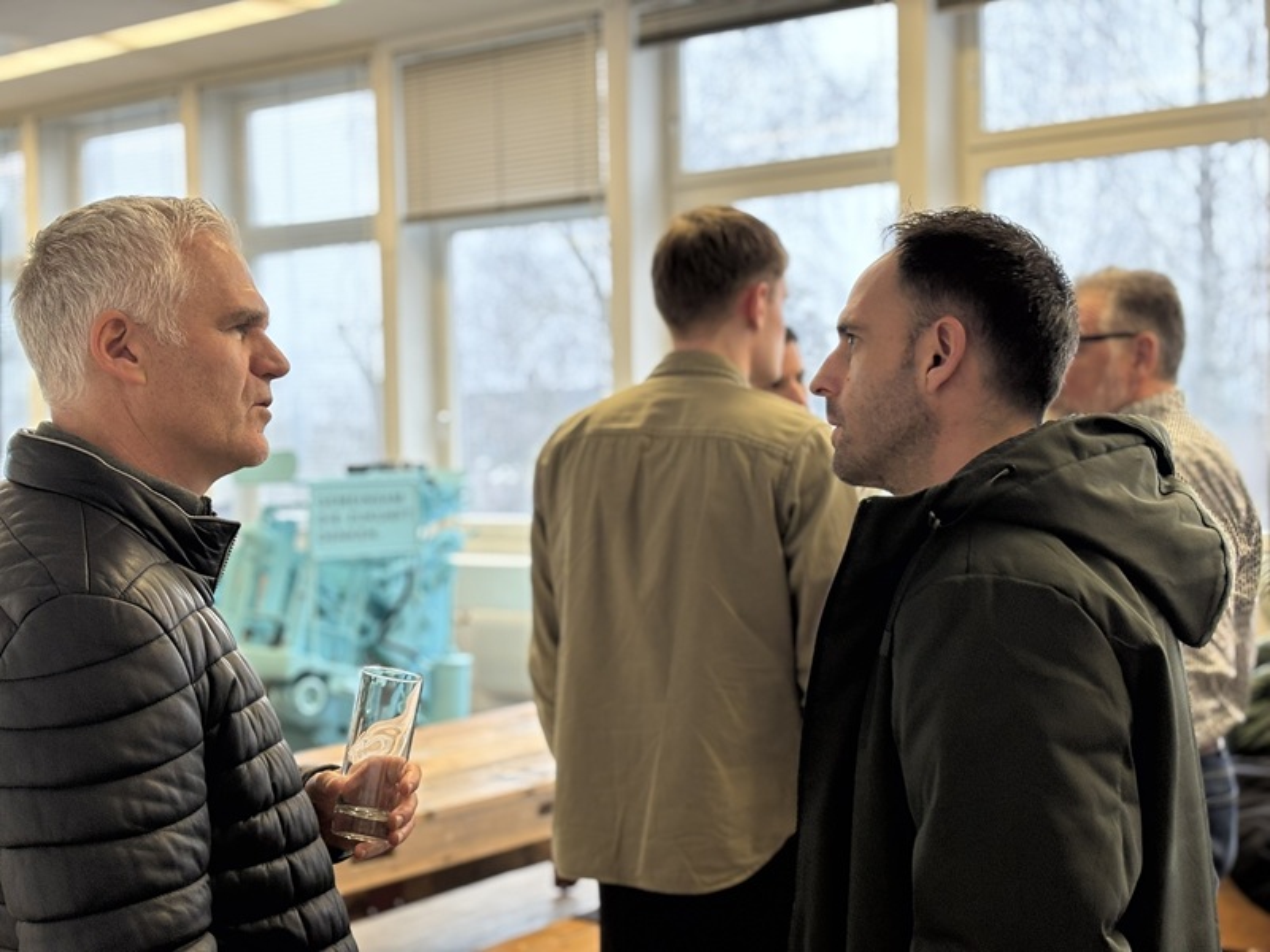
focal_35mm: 52
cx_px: 635
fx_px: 1908
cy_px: 476
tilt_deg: -1.7
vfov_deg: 28.0
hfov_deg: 36.8
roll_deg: +2.1
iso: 40
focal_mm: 5.96
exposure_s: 1/50
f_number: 1.6
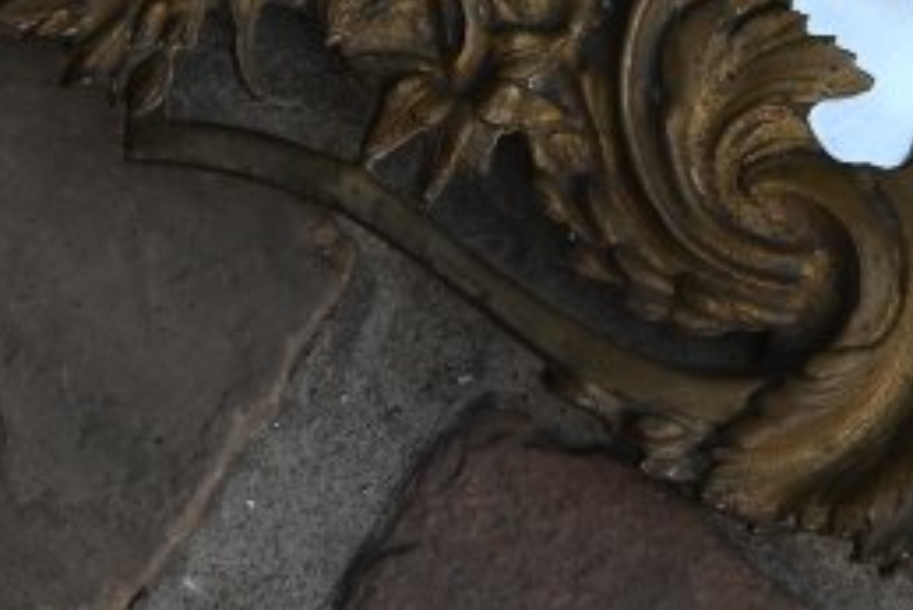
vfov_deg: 4.1
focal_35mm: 333
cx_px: 984
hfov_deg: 6.2
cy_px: -769
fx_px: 8450
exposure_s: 1/250
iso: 180
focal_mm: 48
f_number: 5.6
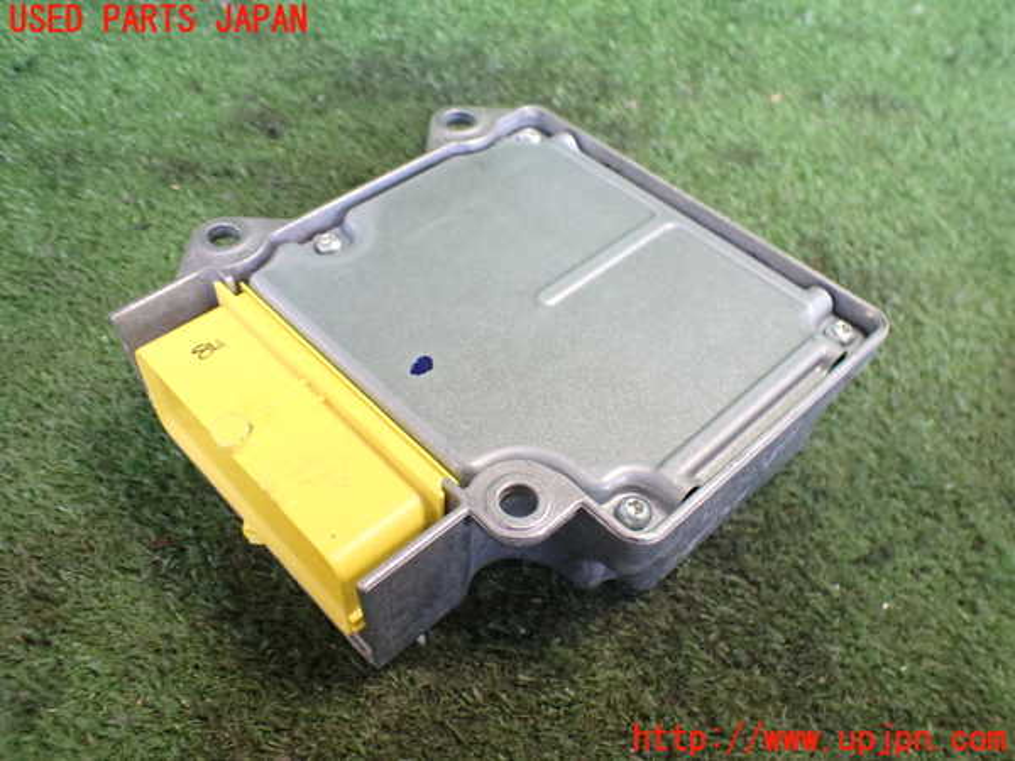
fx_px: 880
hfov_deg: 60.0
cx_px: 508
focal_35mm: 30
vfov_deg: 46.8
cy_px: 380
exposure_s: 1/60
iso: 800
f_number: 2.3
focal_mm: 5.4
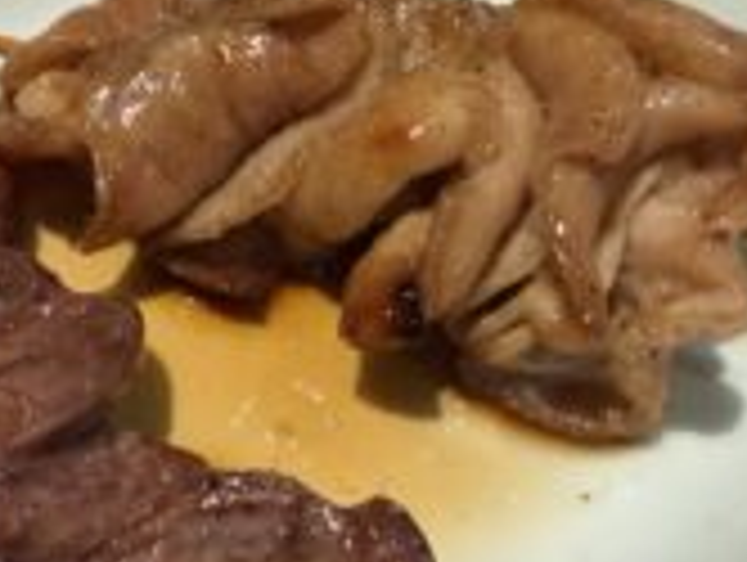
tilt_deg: -49.1
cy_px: 247
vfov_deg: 28.1
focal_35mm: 52
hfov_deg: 36.4
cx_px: 248
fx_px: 1124
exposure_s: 1/120
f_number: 2.2
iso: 250
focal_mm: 2.22
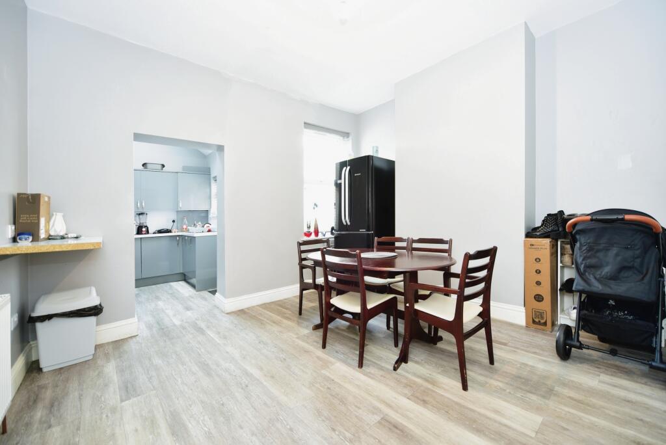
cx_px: 333
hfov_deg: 104.2
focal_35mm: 14
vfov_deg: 81.3
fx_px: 259
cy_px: 222
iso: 400
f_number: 2.8
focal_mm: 14
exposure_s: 1/15
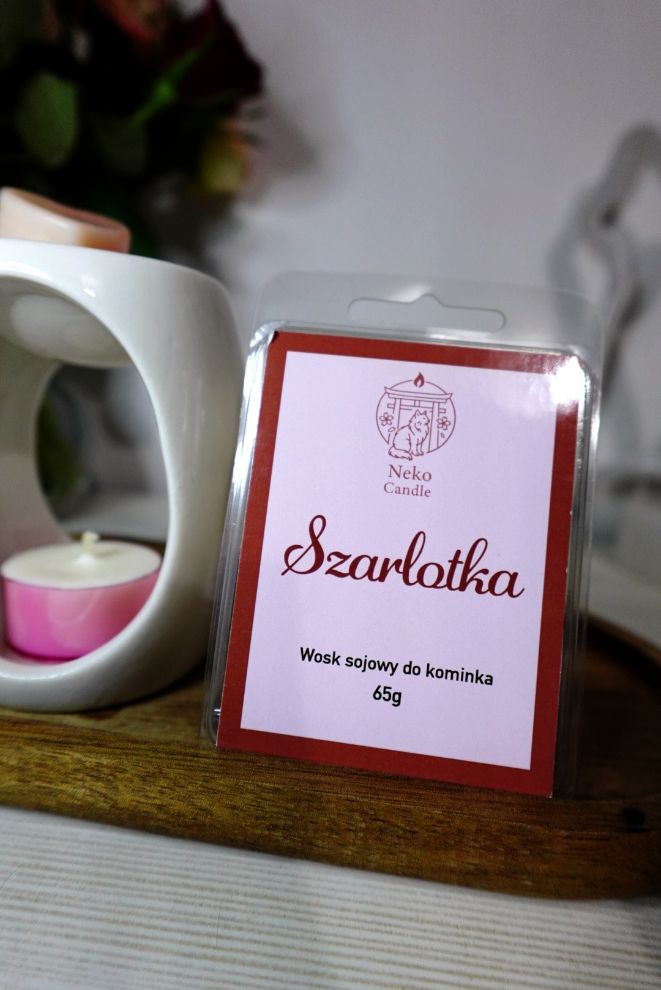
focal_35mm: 20
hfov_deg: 62.0
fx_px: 550
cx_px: 330
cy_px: 495
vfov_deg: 83.9
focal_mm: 7.6
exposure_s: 1/80
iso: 500
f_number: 2
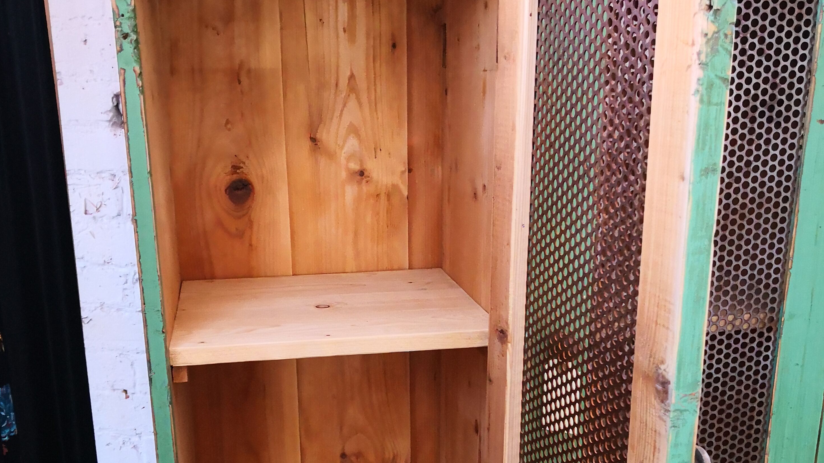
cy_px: 342
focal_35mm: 40
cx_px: 405
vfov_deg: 29.3
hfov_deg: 50.5
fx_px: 874
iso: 500
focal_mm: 3.95
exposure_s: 1/120
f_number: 1.6
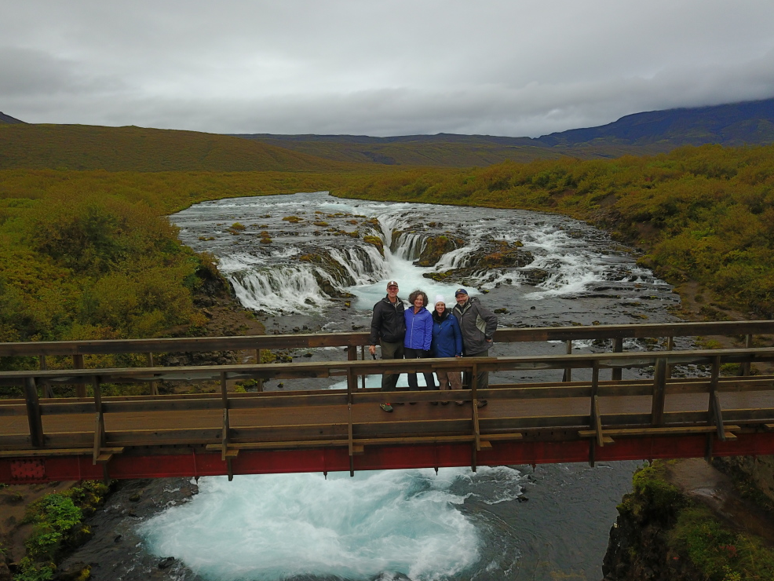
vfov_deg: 51.4
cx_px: 374
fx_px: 604
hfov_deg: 65.3
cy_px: 293
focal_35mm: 27
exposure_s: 1/25
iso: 182
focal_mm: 4.73
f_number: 2.2
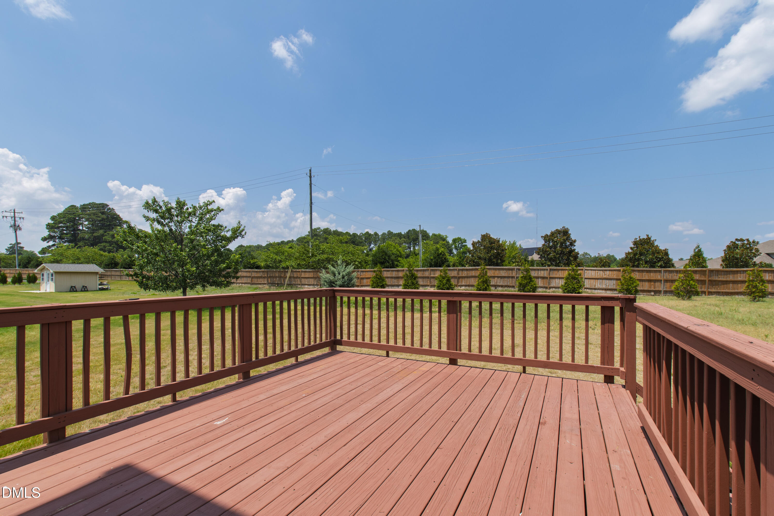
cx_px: 387
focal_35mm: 15
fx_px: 322
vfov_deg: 77.3
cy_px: 258
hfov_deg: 100.4
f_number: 8
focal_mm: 10
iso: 100
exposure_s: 1/320
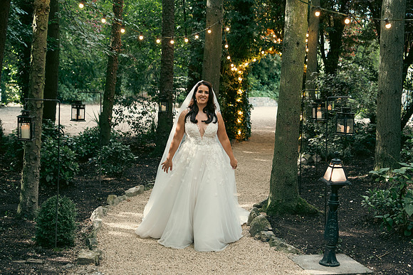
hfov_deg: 35.6
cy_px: 138
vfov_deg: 24.2
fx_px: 643
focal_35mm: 56
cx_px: 206
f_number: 3.5
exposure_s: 1/200
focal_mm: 56
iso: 640
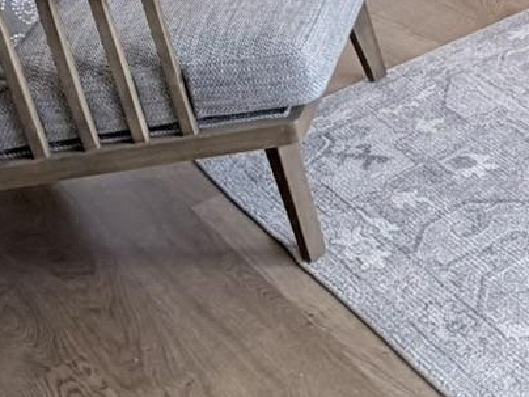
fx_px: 1085
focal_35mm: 71
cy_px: -228
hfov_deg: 21.0
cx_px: 885
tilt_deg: -15.4
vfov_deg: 18.1
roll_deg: +0.9
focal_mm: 2.22
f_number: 2.2
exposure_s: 1/120
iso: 80
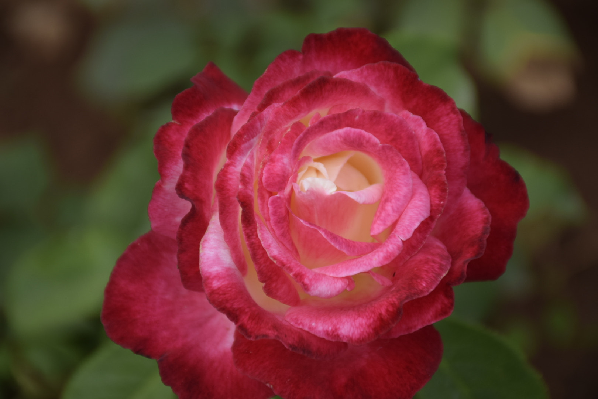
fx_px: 3488
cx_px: 299
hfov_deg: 9.8
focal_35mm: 210
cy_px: 200
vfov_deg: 6.5
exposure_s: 1/640
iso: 200
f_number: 6.3
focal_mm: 140
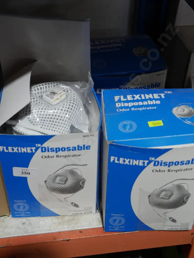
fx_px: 373
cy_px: 129
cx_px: 97
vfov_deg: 38.2
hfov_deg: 29.1
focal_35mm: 50
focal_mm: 25
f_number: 5.3
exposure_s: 1/60
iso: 400
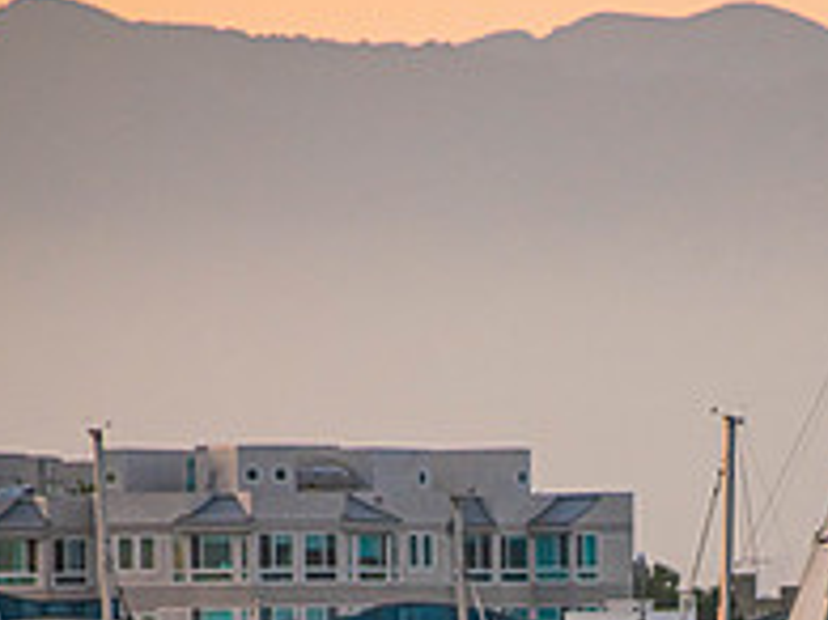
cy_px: 930
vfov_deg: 1.5
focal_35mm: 999
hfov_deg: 2.0
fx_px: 23881
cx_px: 611
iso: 800
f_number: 6.3
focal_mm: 300
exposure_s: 1/320
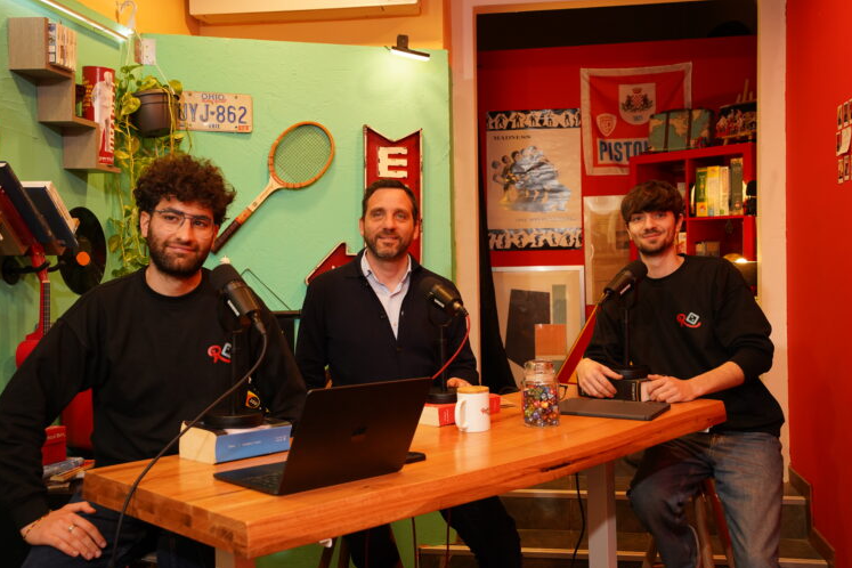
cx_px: 433
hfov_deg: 51.9
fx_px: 876
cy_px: 283
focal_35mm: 37
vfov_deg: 35.9
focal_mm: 36
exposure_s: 1/100
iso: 1600
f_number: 5.6
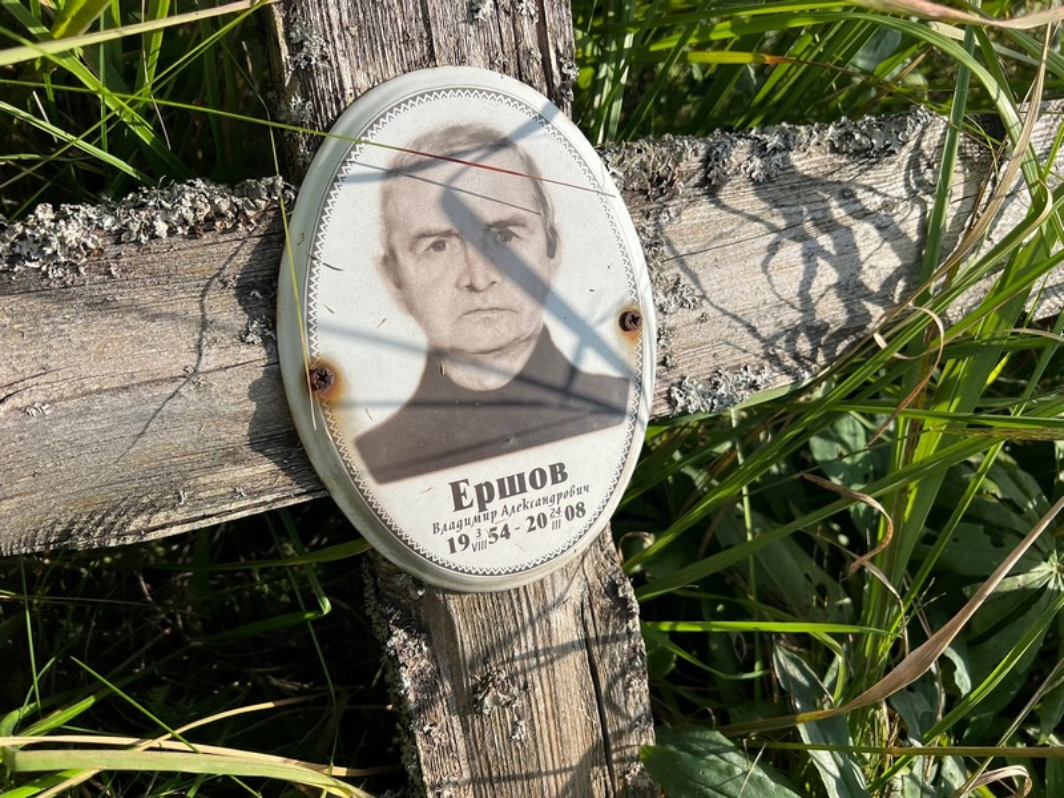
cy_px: 399
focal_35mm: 26
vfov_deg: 53.1
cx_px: 532
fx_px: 799
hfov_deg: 67.3
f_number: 1.5
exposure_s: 1/4444
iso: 50
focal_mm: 5.7
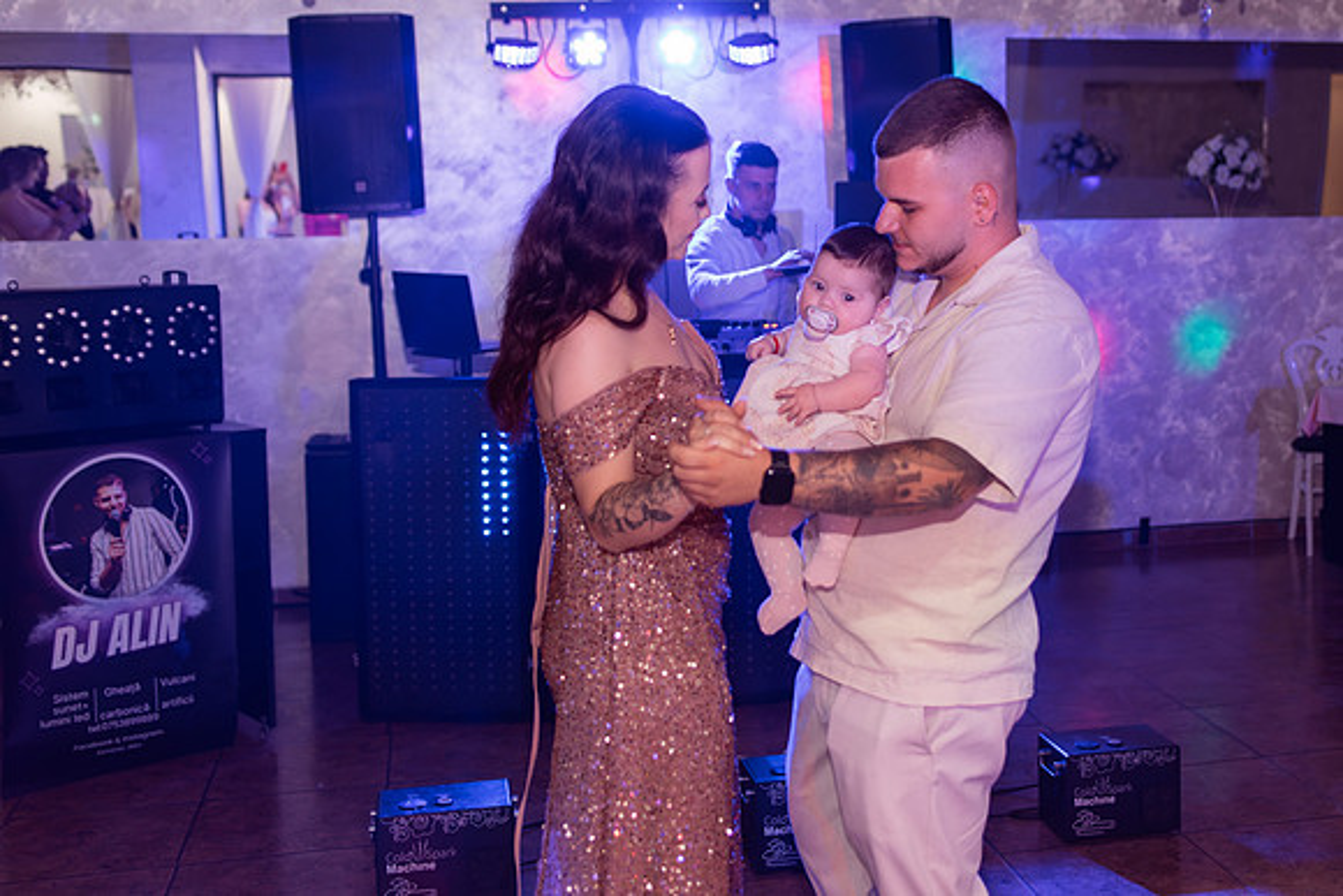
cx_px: 858
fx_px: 1668
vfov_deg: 29.9
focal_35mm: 45
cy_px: 324
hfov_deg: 43.4
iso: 1000
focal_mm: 35
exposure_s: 1/200
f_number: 2.5
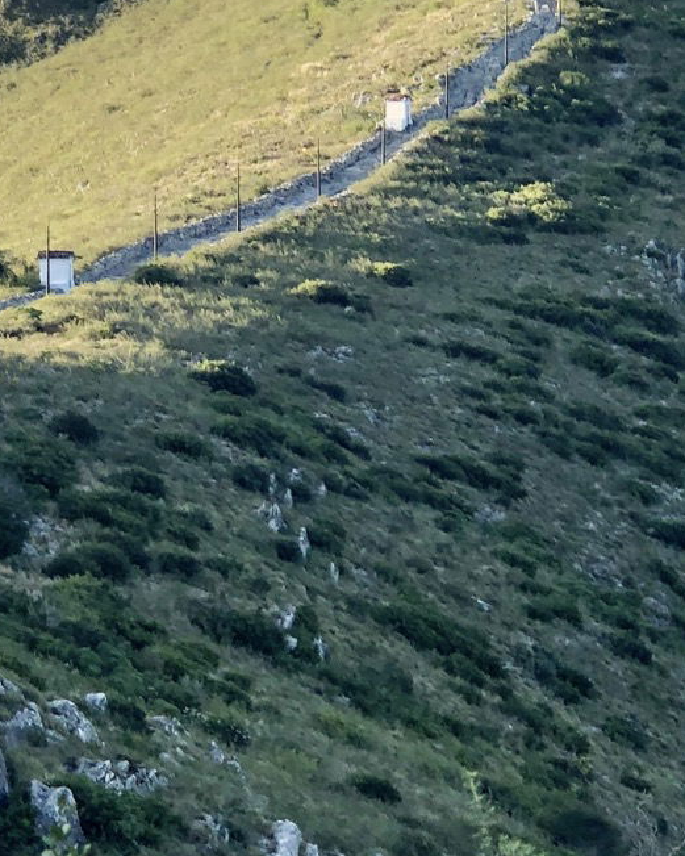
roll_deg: +2.2
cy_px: 405
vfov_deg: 11.0
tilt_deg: -1.7
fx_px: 4434
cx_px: 281
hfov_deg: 8.8
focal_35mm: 175
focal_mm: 6.6
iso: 20
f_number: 2.8
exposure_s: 1/195
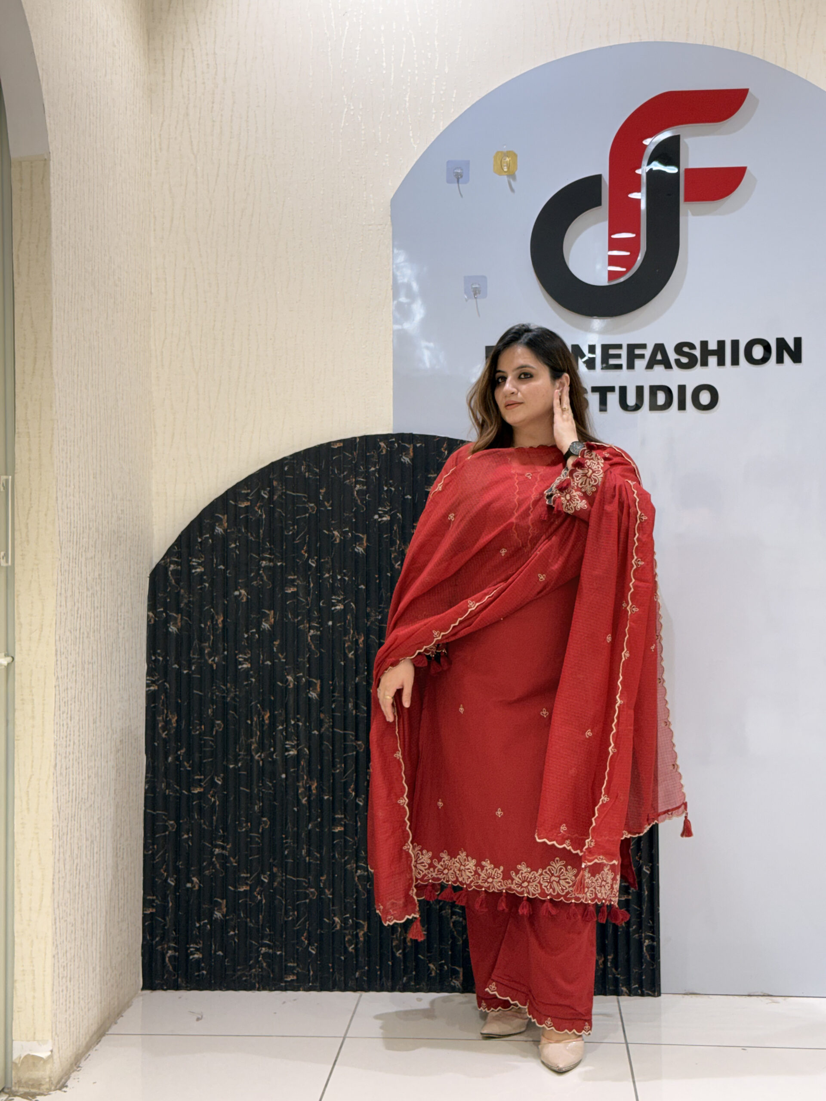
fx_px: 1527
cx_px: 413
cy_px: 550
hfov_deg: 30.3
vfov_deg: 39.7
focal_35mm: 48
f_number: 1.78
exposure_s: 1/50
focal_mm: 6.76
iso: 50
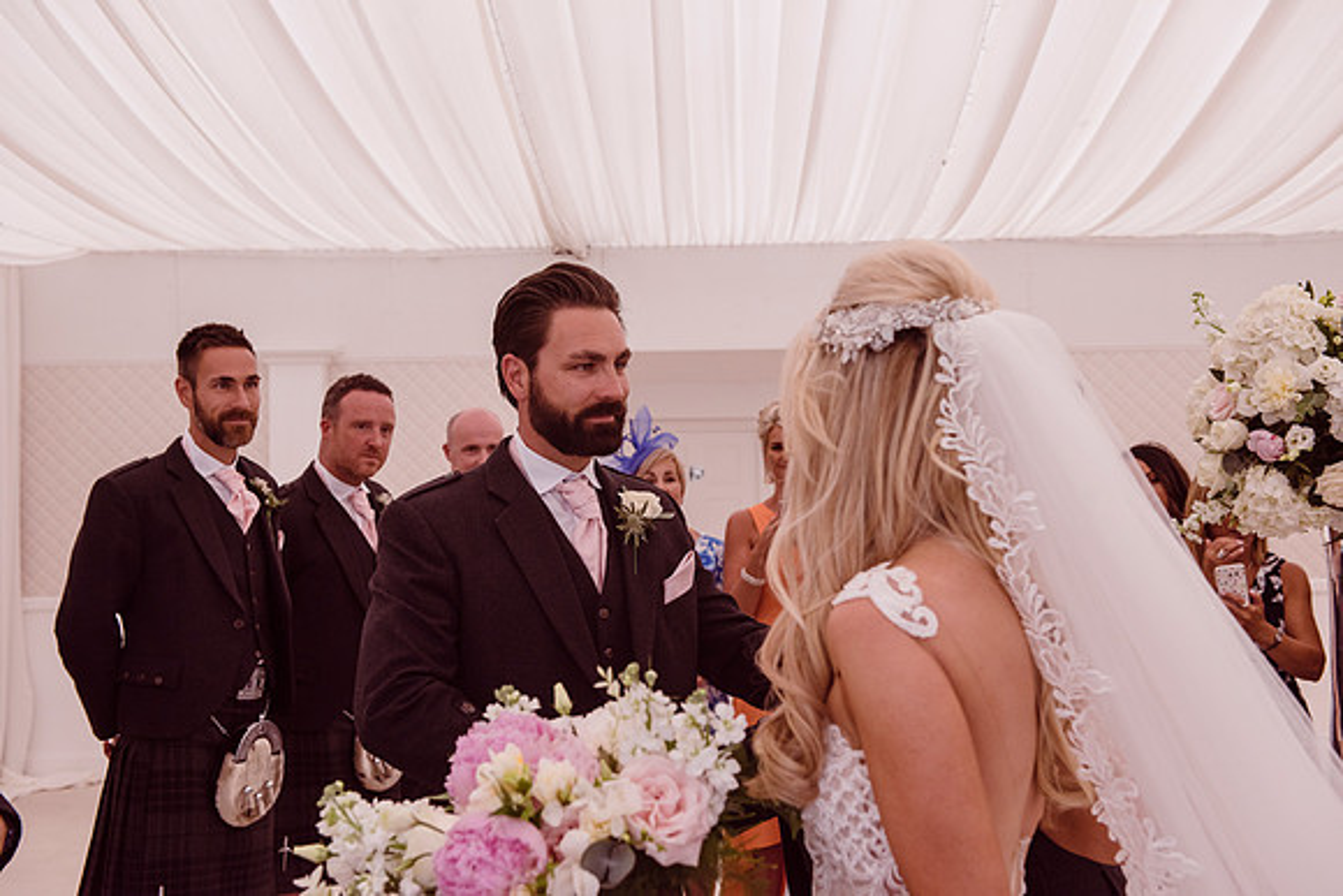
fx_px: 1791
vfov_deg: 28.1
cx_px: 672
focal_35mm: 48
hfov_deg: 41.1
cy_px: 448
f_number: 5.6
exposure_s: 1/500
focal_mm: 48
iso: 640
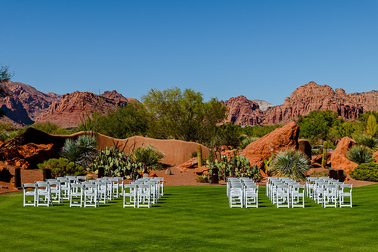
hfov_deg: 31.7
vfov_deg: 21.4
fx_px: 665
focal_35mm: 63
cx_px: 189
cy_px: 126
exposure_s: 1/640
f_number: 10
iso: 200
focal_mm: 62
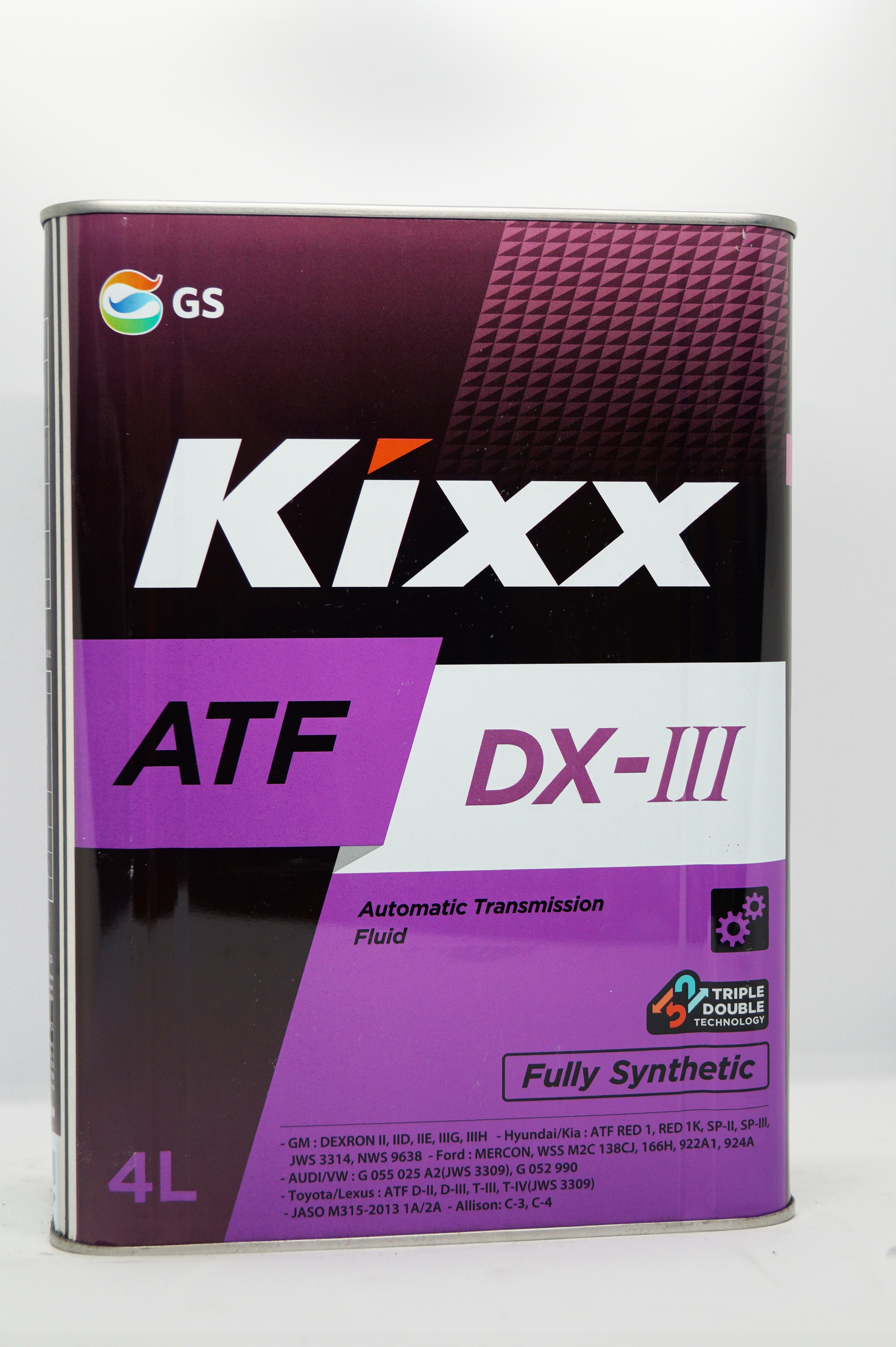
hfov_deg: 25.7
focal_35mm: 52
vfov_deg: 37.9
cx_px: 448
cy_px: 674
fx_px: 1962
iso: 400
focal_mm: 35
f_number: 5
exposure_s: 1/60
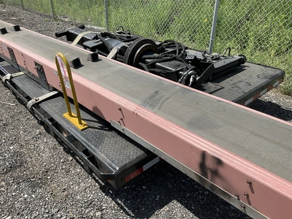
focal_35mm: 29
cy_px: 110
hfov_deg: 61.7
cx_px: 146
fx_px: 245
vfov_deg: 48.2
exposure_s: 1/1377
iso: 25
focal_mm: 3
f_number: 1.8
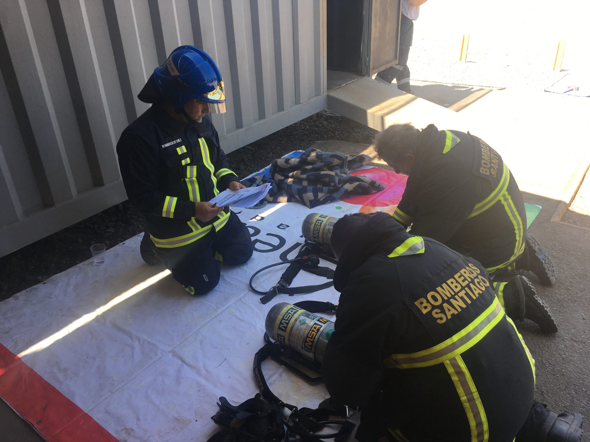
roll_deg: +2.4
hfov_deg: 61.7
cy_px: 221
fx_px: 494
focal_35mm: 29
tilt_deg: -28.6
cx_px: 295
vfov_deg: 48.2
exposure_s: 1/206
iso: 25
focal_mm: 4.15
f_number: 2.2
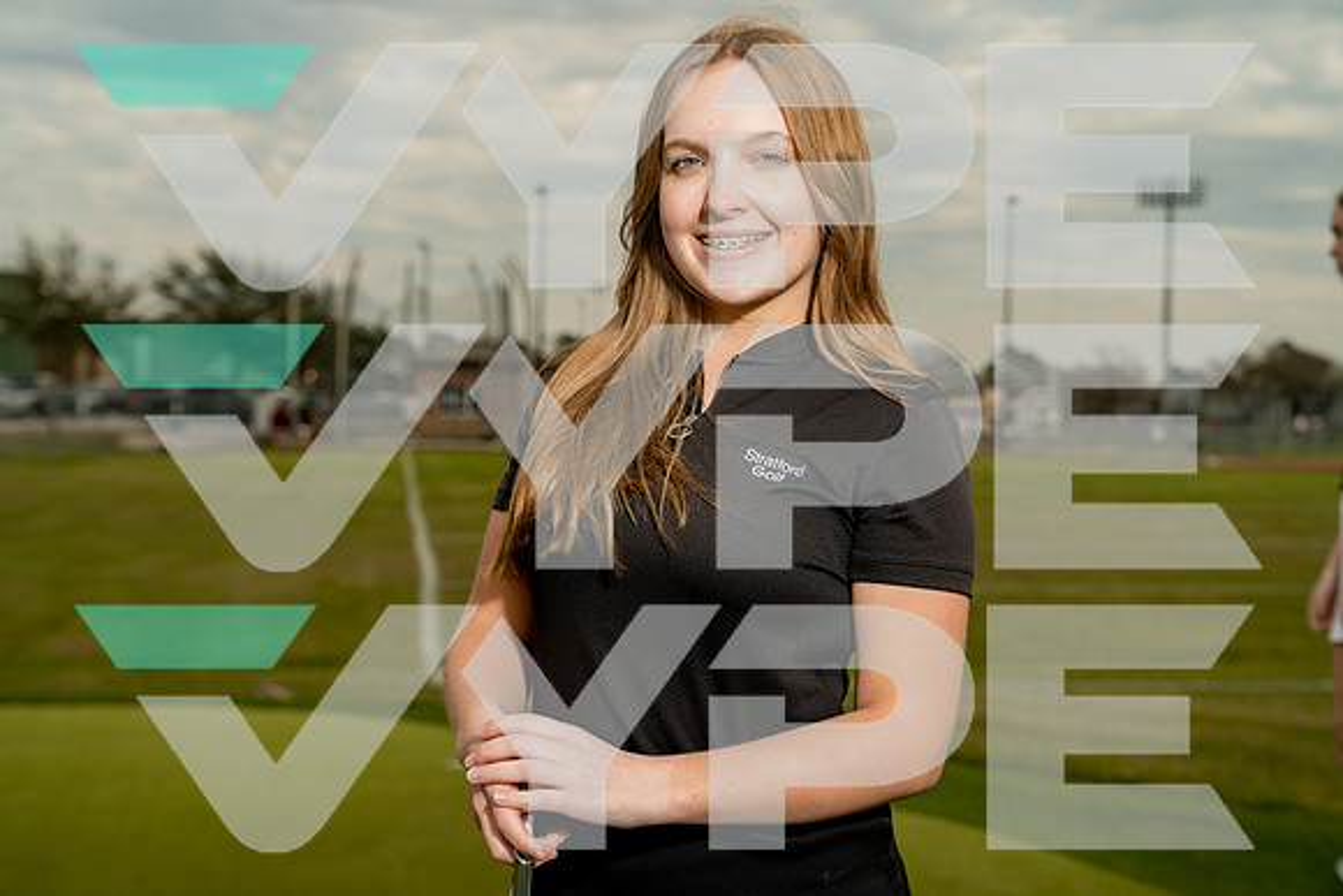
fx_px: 1903
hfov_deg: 38.9
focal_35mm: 51
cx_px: 672
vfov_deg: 26.5
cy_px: 448
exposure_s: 1/250
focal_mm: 51
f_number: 4.5
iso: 250
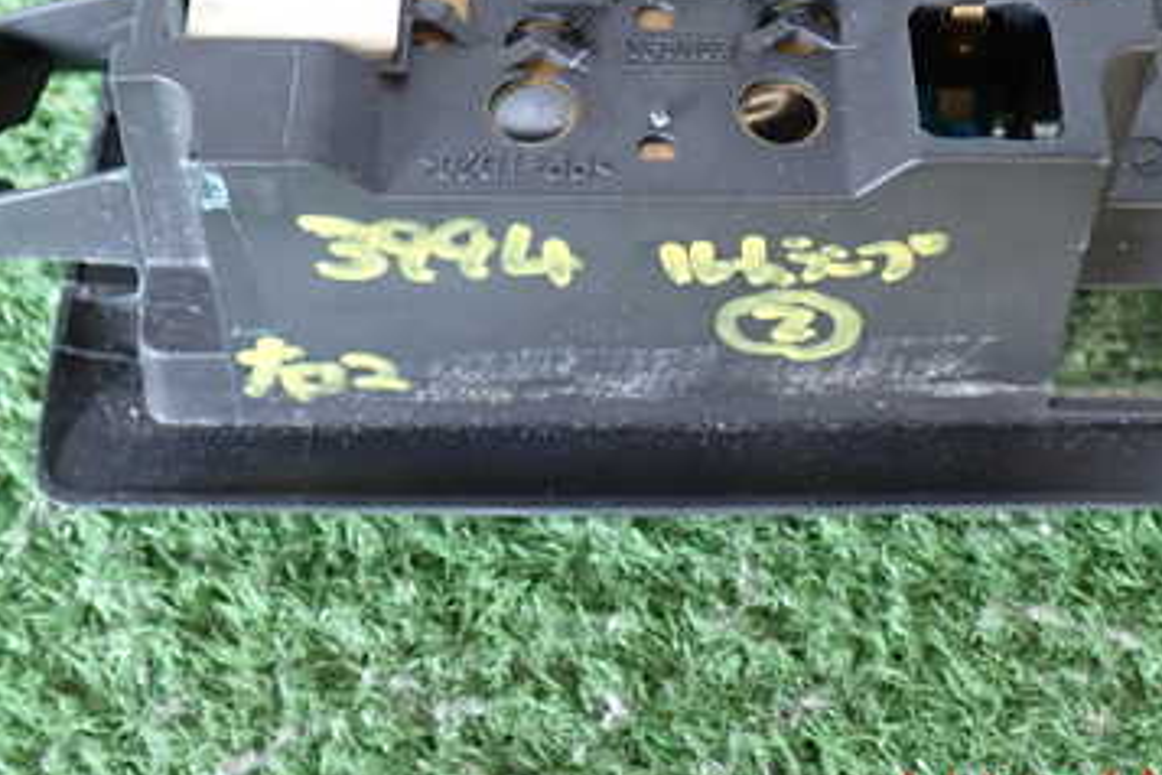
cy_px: 114
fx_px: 2033
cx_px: 661
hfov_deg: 31.9
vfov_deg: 21.2
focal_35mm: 63
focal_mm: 6.37
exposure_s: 1/40
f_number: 2.5
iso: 320
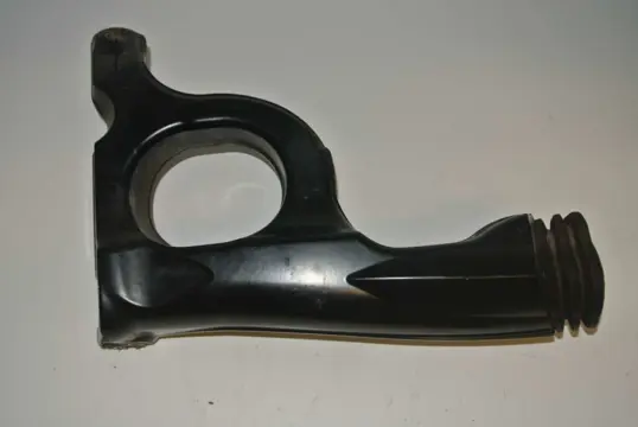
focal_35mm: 37
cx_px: 319
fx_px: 656
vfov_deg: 36.0
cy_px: 214
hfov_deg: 51.8
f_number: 4
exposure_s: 1/60
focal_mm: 14
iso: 200
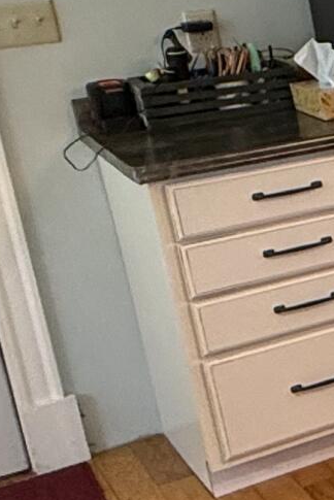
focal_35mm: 90
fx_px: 1251
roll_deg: -0.1
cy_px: 139
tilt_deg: -14.1
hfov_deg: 9.3
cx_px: 1174
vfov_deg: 22.4
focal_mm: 2.22
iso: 200
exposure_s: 1/120
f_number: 2.2
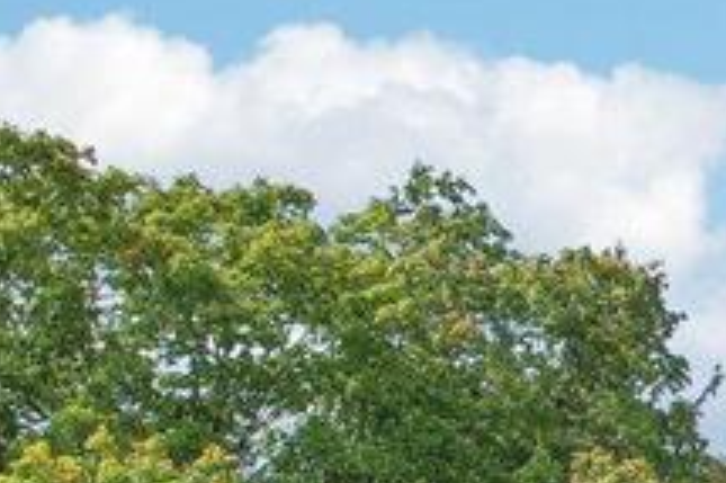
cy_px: 931
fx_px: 2640
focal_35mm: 131
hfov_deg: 12.4
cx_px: 1726
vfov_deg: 9.8
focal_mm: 8.4
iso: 100
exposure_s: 1/1500
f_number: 2.8
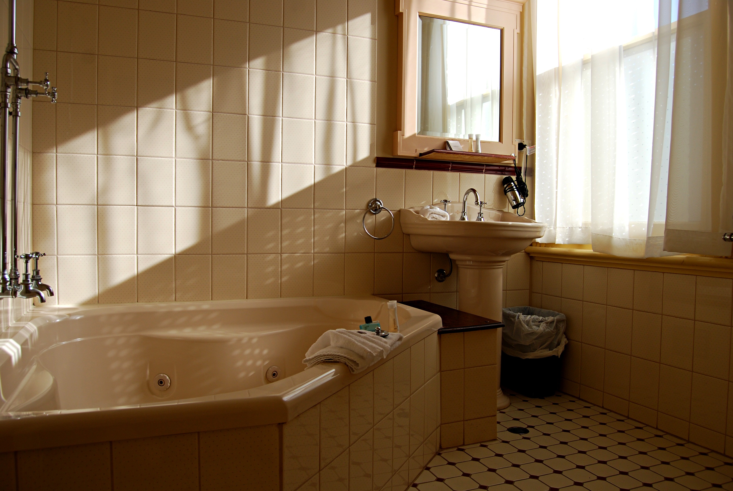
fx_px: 550
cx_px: 366
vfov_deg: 48.0
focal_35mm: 27
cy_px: 246
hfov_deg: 67.3
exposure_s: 1/125
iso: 110
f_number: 5.6
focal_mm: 18
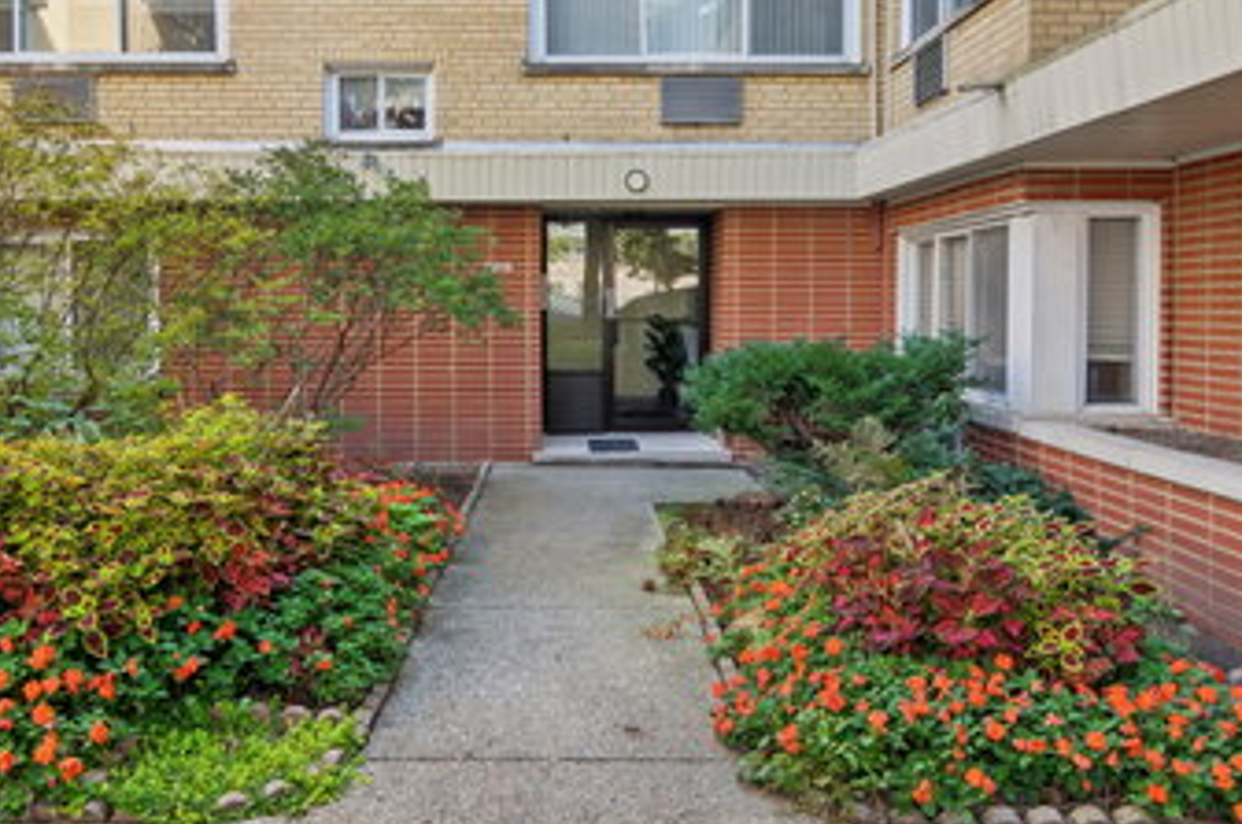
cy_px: 312
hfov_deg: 62.0
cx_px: 610
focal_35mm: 30
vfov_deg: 43.2
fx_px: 1033
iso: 400
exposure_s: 1/100
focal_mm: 14
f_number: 8
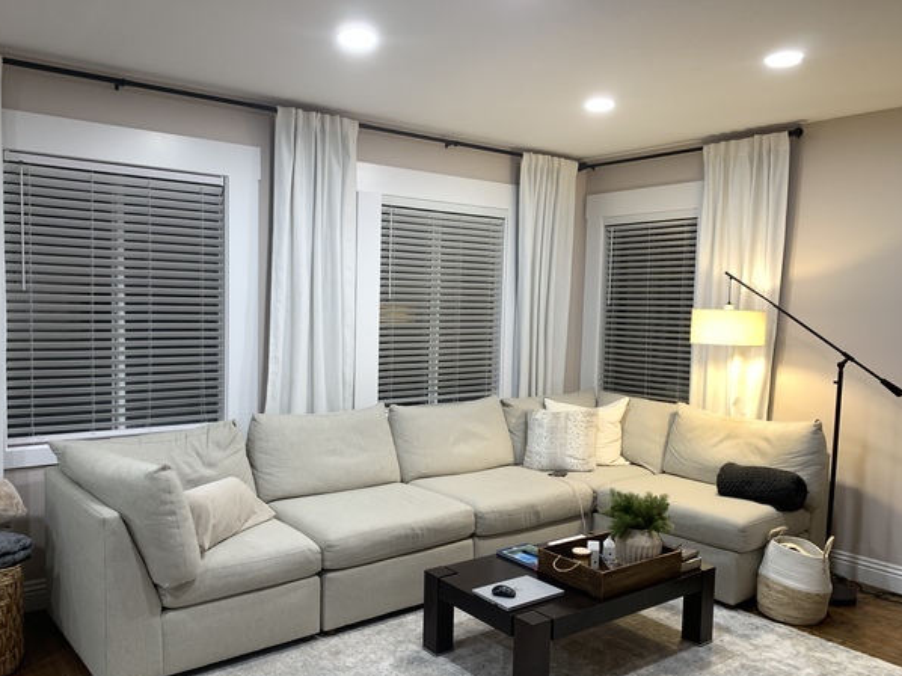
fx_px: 755
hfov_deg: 61.6
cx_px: 408
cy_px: 364
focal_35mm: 29
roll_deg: -1.5
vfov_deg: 48.2
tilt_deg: -5.4
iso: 160
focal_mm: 4.25
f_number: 1.8
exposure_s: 1/60
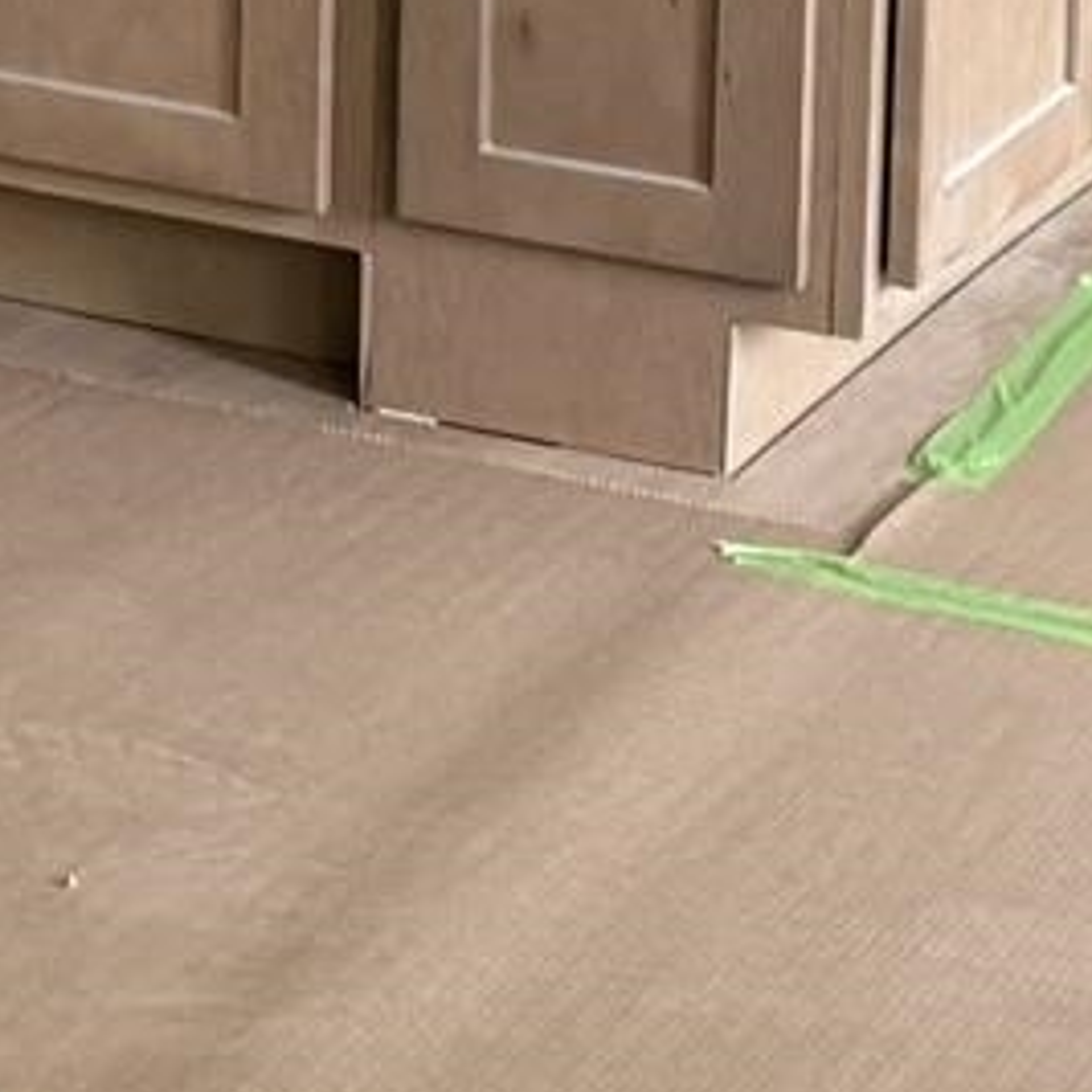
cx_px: -1583
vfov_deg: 10.0
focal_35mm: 163
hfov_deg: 9.5
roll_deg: -0.2
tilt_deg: -4.3
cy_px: -1072
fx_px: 5818
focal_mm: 6.76
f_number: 1.78
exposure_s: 1/60
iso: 320
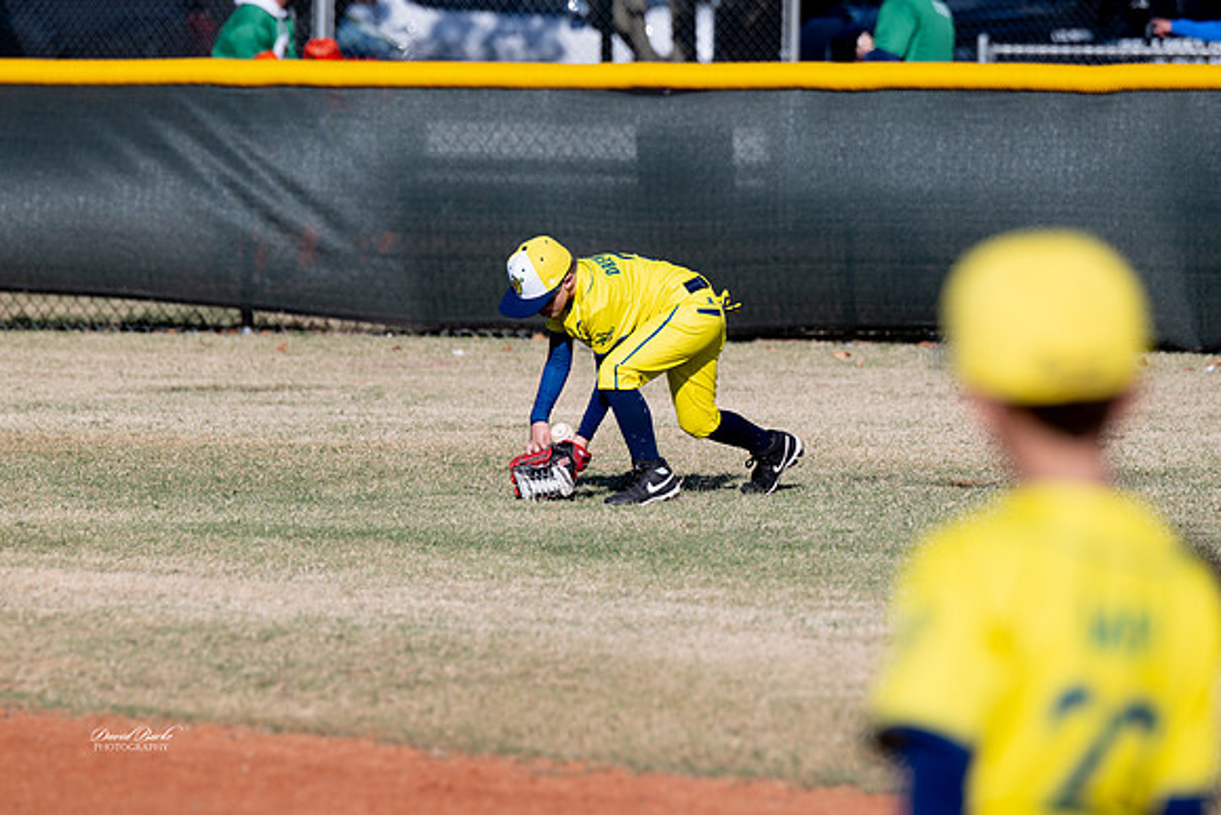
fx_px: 10598
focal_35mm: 312
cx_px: 629
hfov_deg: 6.6
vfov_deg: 4.4
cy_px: 389
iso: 160
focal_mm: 280
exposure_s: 1/1000
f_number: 5.6
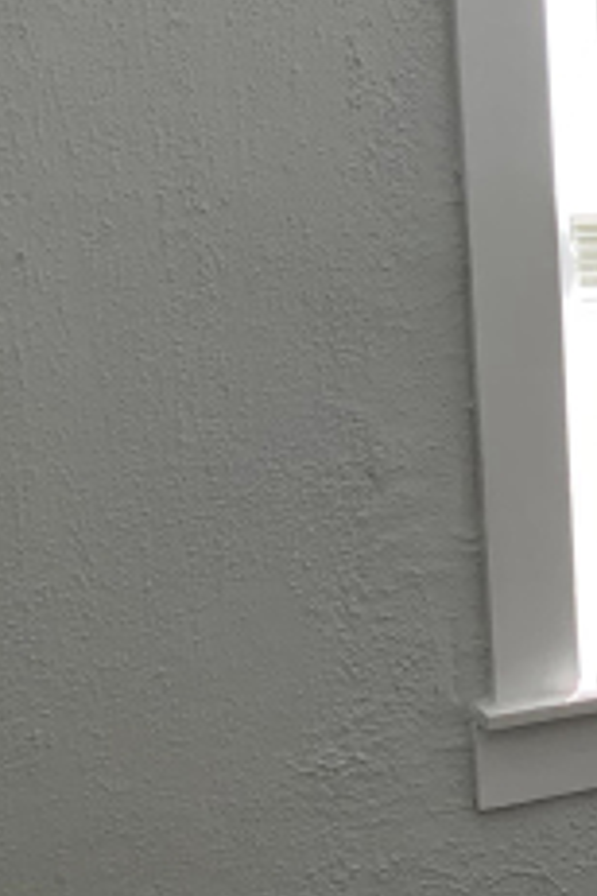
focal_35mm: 87
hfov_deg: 13.6
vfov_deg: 23.4
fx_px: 2164
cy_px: 485
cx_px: 1161
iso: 16
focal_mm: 3
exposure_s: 1/120
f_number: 1.8
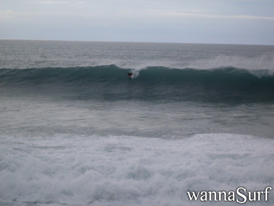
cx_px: 137
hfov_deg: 17.3
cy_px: 103
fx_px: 903
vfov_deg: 13.0
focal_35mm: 114
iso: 80
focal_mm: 18.9
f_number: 5.2
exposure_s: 1/750
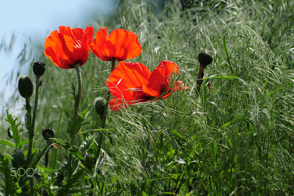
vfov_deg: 2.3
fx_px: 4924
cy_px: 98
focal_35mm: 603
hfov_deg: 3.4
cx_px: 147
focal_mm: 400
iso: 400
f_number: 9
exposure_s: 1/800
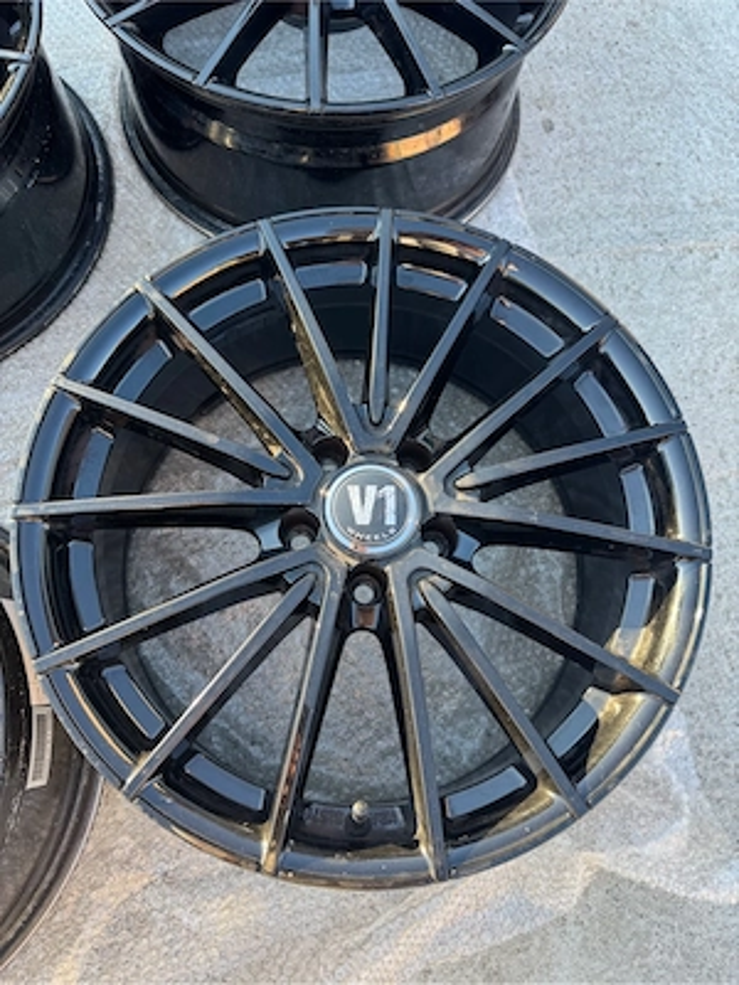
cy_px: 492
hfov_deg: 56.8
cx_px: 370
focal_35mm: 24
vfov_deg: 71.6
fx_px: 683
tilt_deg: -71.3
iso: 64
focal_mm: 6.76
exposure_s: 1/121
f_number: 1.78
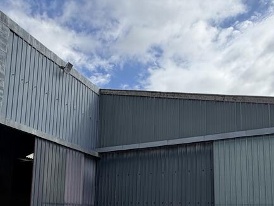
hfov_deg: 55.3
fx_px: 261
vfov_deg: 40.2
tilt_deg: +6.0
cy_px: 181
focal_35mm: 33
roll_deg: -1.6
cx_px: 131
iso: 25
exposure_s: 1/888
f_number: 2.2
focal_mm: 2.22
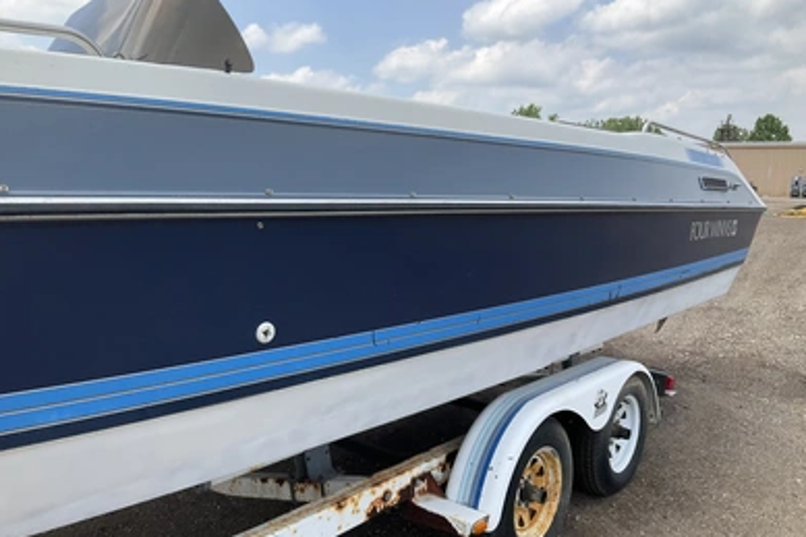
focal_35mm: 31
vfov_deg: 42.3
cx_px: 404
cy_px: 290
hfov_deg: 60.3
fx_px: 694
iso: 25
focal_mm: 3
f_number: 1.8
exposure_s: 1/1342
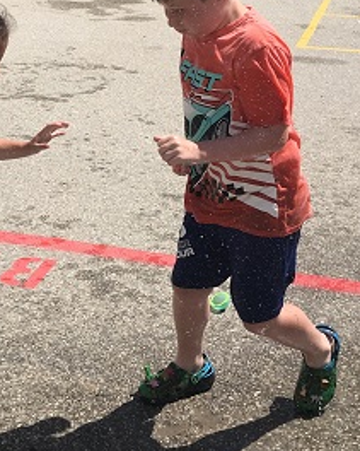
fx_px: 919
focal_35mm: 69
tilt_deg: -14.7
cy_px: 150
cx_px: 68
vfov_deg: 27.4
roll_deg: +2.5
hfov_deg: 21.8
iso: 20
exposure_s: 1/2907
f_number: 1.8
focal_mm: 3.99
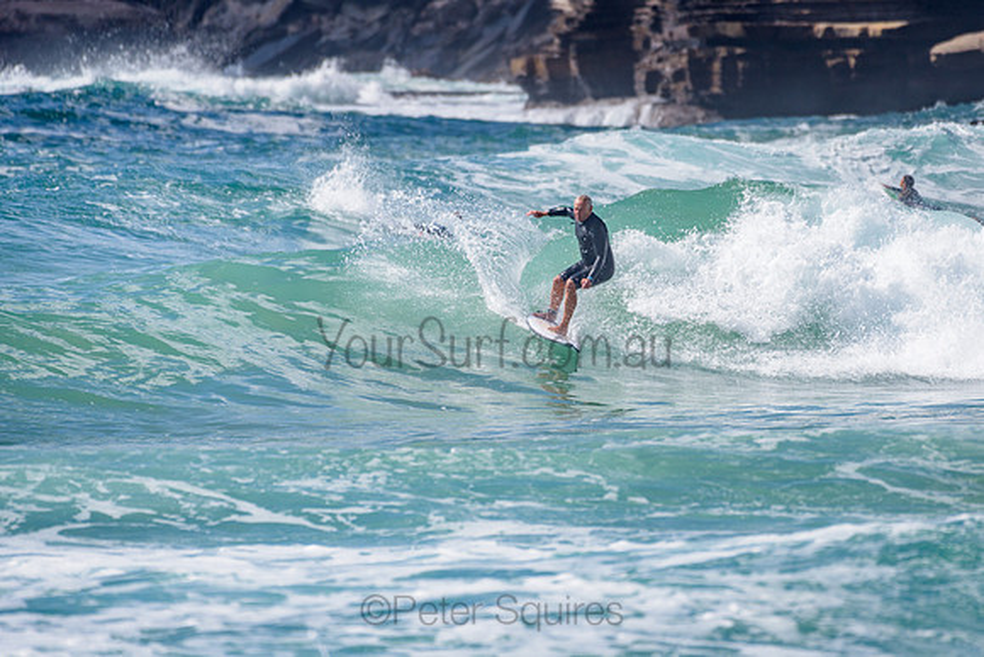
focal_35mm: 613
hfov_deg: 3.4
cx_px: 598
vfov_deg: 2.2
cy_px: 255
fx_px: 16761
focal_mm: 500
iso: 100
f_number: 5.6
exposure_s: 1/2000
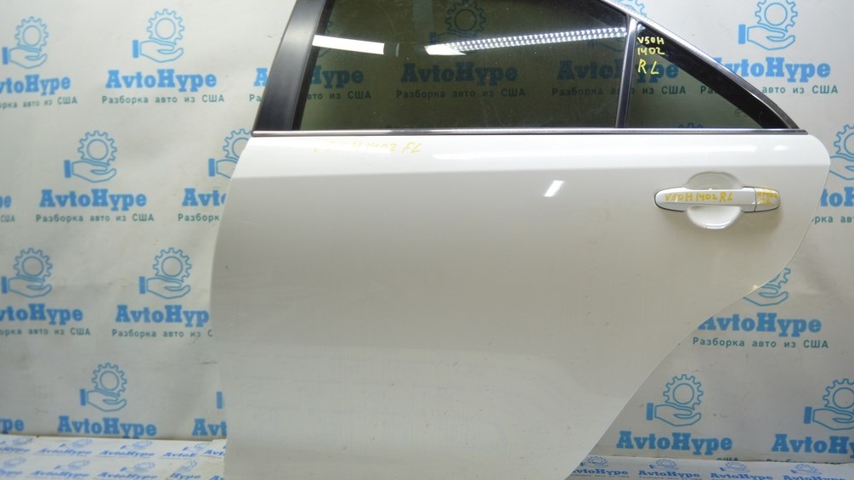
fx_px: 725
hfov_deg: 61.0
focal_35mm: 32
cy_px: 233
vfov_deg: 36.7
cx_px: 429
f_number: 3.5
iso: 400
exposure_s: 1/50
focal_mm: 20
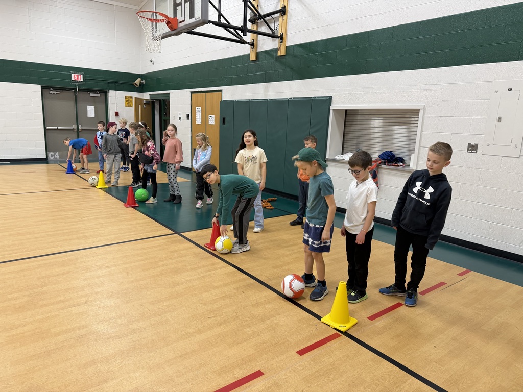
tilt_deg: -10.9
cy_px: 196
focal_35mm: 24
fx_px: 363
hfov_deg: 71.6
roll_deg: -3.2
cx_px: 262
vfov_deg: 56.8
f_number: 1.78
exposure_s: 1/120
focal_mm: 6.76
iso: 200
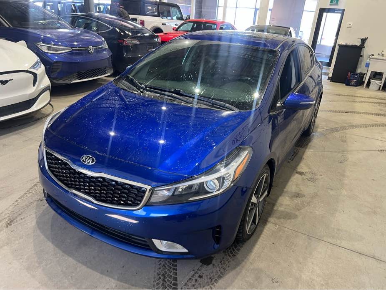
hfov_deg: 67.3
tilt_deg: -21.4
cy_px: 145
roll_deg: -3.9
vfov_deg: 53.1
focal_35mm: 26
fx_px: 290
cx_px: 193
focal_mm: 5.7
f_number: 1.5
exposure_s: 1/60
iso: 80
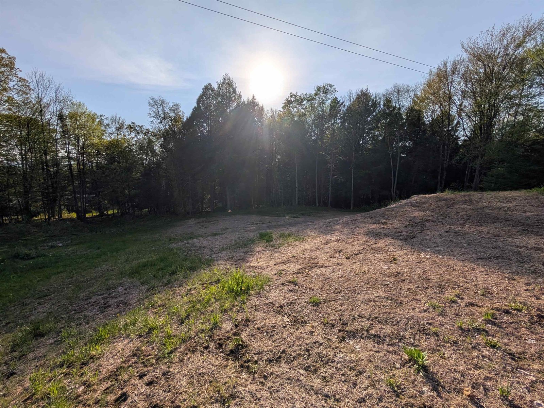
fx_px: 189
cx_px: 272
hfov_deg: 110.5
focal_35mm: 12
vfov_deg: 94.5
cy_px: 204
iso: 44
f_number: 1.7
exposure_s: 1/7299
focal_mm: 2.02
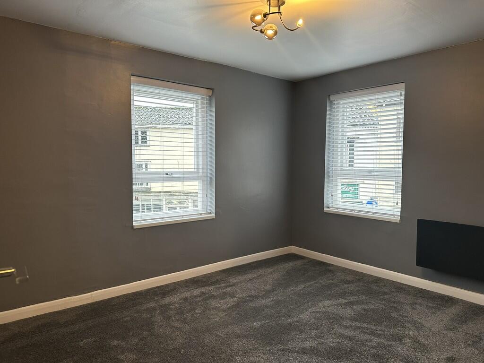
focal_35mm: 24
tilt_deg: -3.7
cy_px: 182
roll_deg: -0.2
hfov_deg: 71.6
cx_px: 242
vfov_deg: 56.8
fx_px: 336
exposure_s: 1/50
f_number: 1.78
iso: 125
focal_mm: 6.86
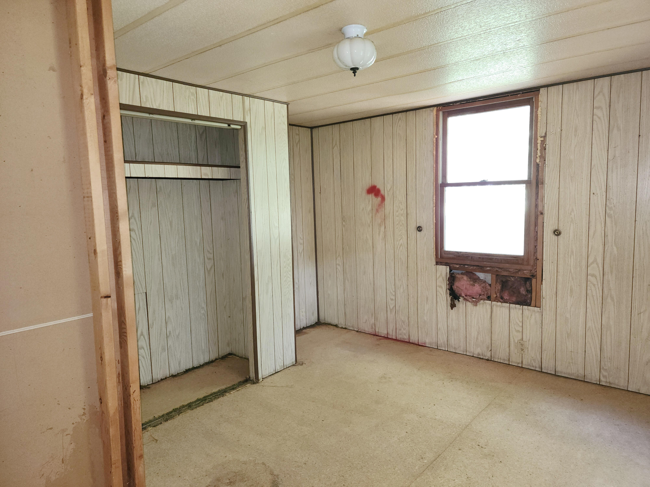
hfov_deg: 73.9
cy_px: 244
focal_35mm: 23
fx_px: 432
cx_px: 325
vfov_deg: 58.9
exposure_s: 1/11
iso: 125
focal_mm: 6.4
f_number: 1.8
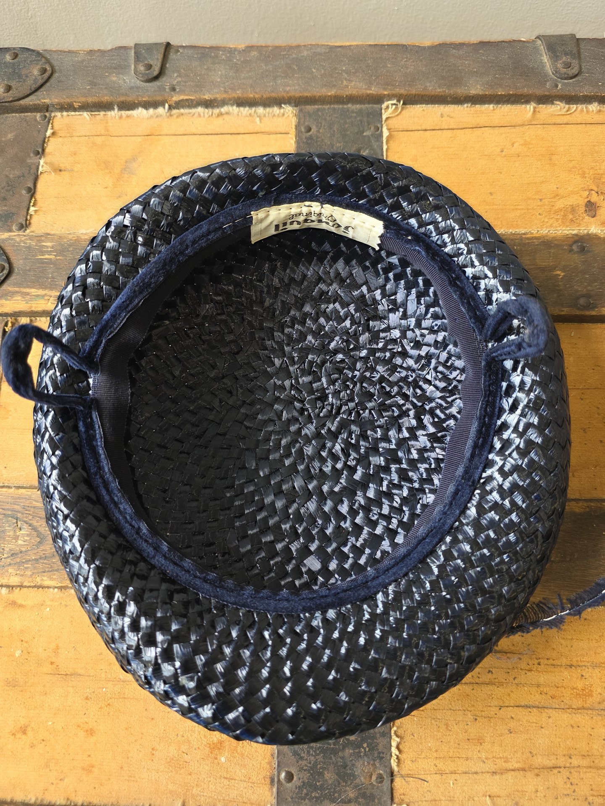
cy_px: 403
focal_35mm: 23
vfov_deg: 73.9
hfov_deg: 58.9
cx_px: 302
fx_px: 536
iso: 250
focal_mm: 6.3
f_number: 1.7
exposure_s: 1/120
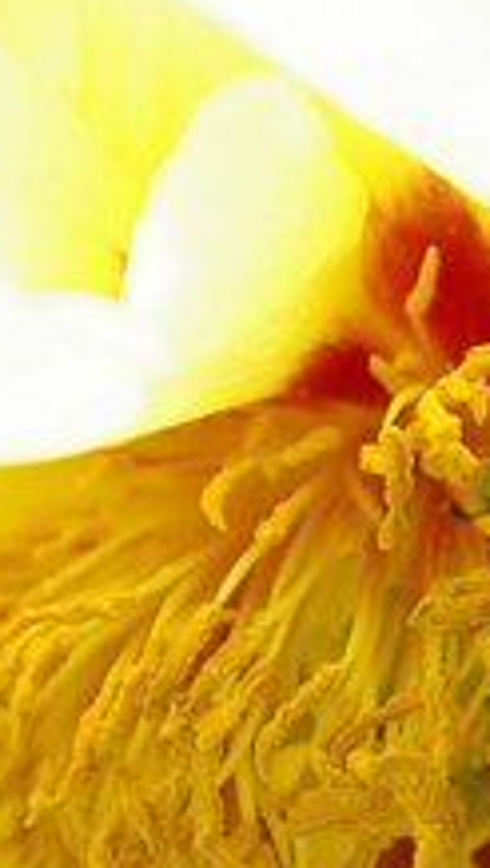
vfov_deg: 12.9
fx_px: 3831
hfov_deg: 7.2
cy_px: 665
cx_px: 645
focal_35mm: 166
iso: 200
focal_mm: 45
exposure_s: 1/250
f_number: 6.7
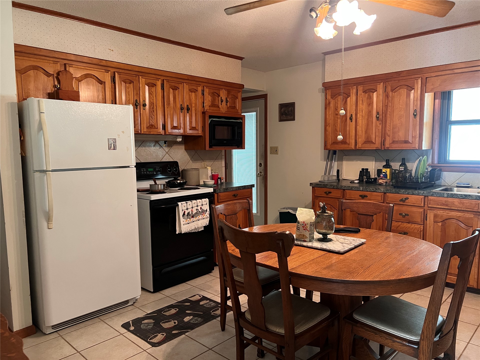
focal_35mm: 26
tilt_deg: -5.1
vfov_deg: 53.1
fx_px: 361
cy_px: 180
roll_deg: +1.1
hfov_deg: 67.3
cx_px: 240
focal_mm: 5.7
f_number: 1.5
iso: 400
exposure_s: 1/60
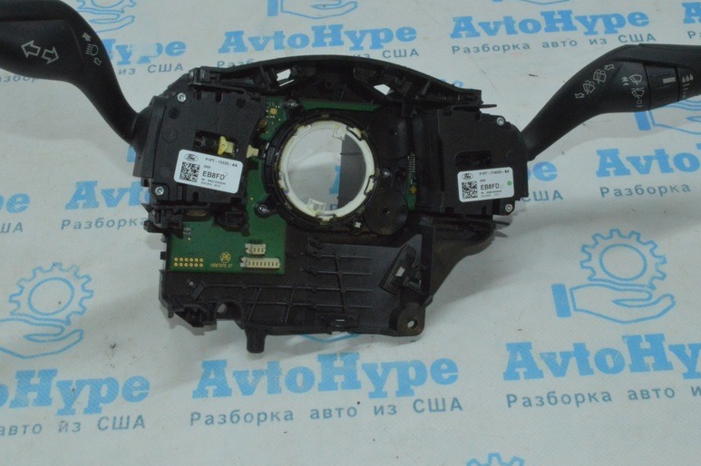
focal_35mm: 54
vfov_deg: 25.1
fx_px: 1044
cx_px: 321
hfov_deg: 37.1
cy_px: 165
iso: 4000
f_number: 25
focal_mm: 27
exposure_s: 1/40
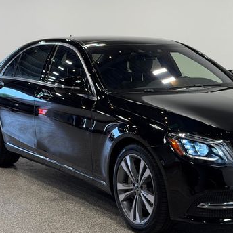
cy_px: 105
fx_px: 602
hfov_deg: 21.8
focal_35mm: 79
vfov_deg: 21.9
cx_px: 167
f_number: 1.78
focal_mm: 6.76
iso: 64
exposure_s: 1/248
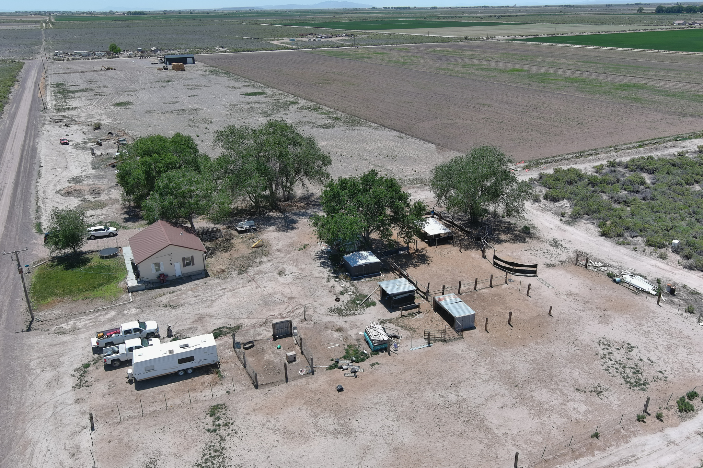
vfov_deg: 45.0
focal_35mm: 29
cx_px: 352
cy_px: 234
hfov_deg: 63.7
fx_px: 566
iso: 100
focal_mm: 10.13
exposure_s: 1/1250
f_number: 2.8
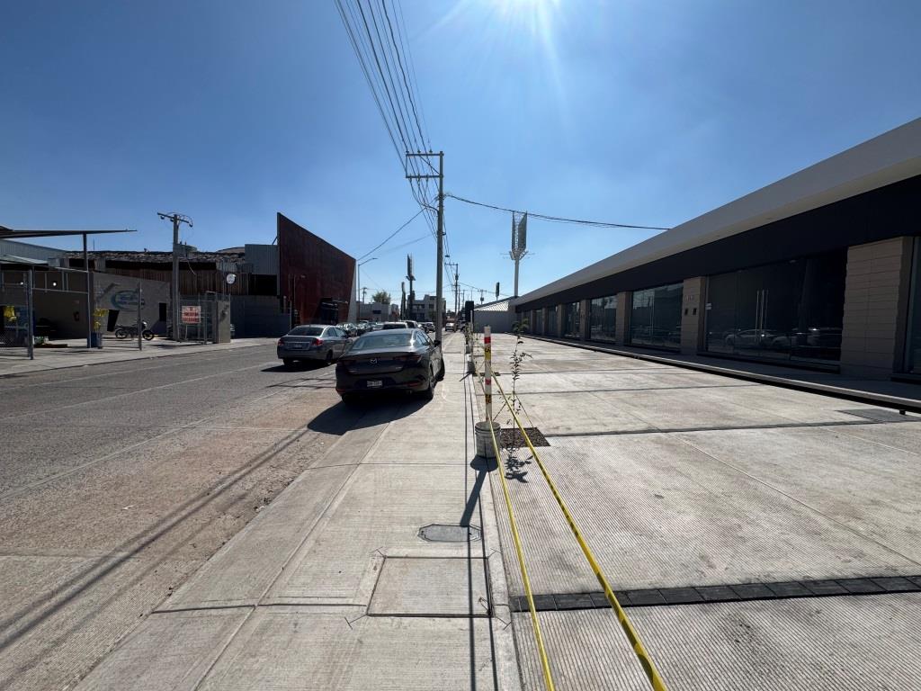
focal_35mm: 14
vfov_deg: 85.7
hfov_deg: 102.1
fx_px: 372
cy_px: 346
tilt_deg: -3.1
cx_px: 460
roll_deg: -0.5
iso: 32
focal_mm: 2.22
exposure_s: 1/4132
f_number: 2.2
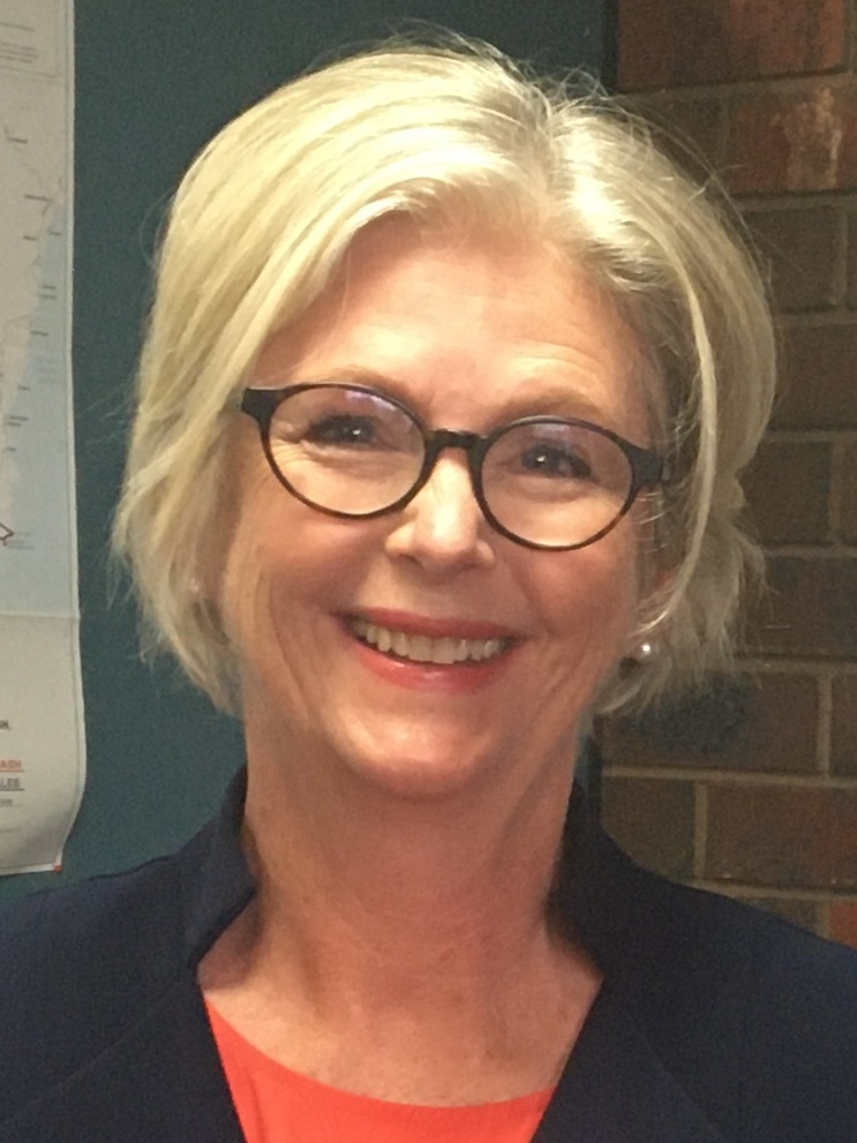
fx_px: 957
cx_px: 428
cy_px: 572
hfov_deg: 48.2
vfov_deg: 61.7
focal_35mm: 29
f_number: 2.2
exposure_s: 1/33
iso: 160
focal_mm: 4.15
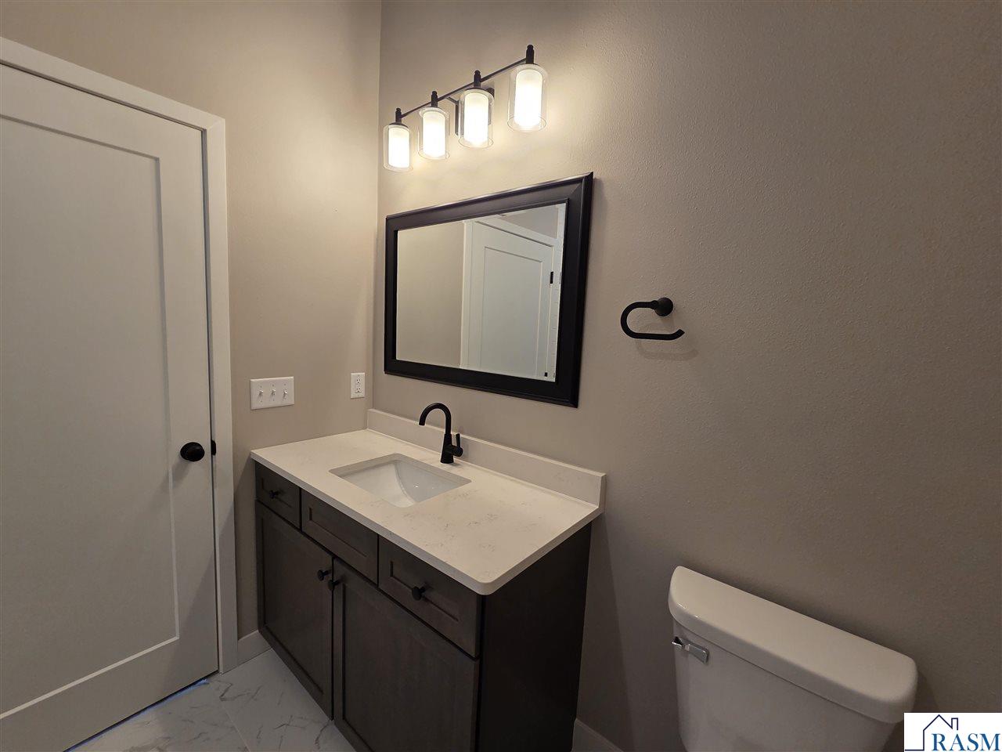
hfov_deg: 106.2
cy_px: 376
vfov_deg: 89.9
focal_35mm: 13
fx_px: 376
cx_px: 501
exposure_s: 1/120
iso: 125
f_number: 2.2
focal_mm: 2.2
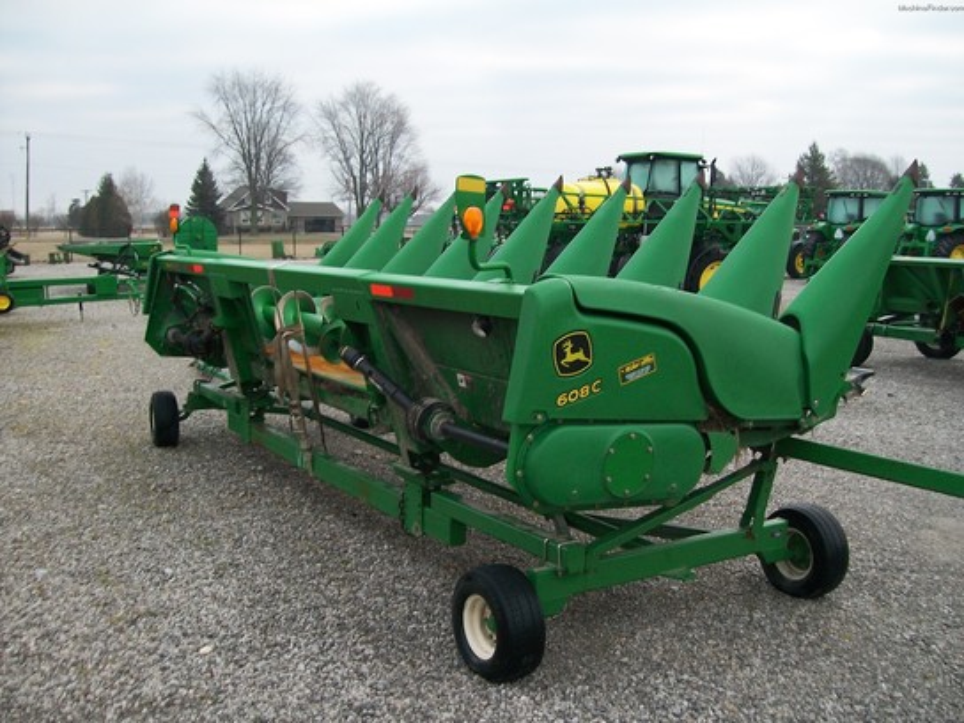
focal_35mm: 36
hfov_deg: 51.4
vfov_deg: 39.7
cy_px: 362
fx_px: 1003
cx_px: 482
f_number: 2.7
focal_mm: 6
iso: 80
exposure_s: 1/125
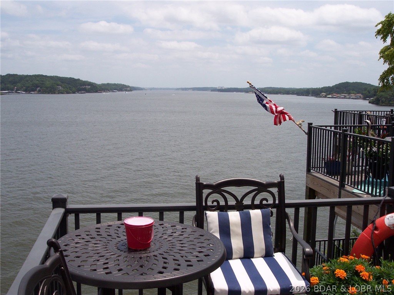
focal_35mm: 38
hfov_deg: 49.0
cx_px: 197
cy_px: 148
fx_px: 433
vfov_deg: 37.7
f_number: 4.8
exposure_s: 1/1000
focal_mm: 8
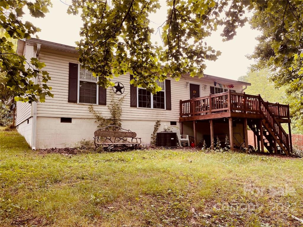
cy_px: 114
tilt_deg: +6.2
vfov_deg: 53.1
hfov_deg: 67.3
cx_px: 152
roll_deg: +1.0
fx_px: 228
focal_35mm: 26
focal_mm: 5.1
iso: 50
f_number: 1.6
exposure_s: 1/171
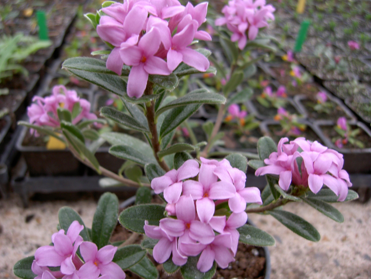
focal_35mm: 34
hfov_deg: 54.0
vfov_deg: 41.8
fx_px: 364
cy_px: 140
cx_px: 186
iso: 50
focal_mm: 5.6
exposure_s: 1/60
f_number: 2.8
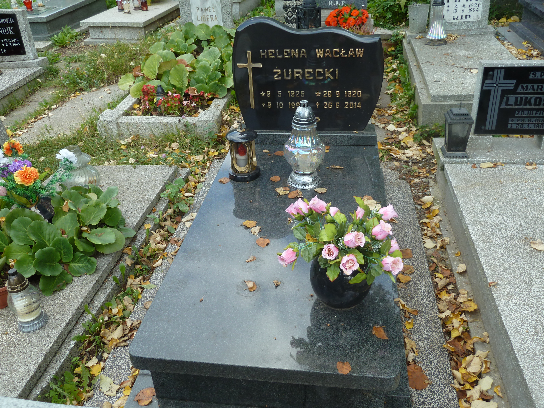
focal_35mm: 30
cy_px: 204
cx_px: 272
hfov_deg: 60.0
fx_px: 471
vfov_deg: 46.8
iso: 80
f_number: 3.4
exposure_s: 1/125
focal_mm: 5
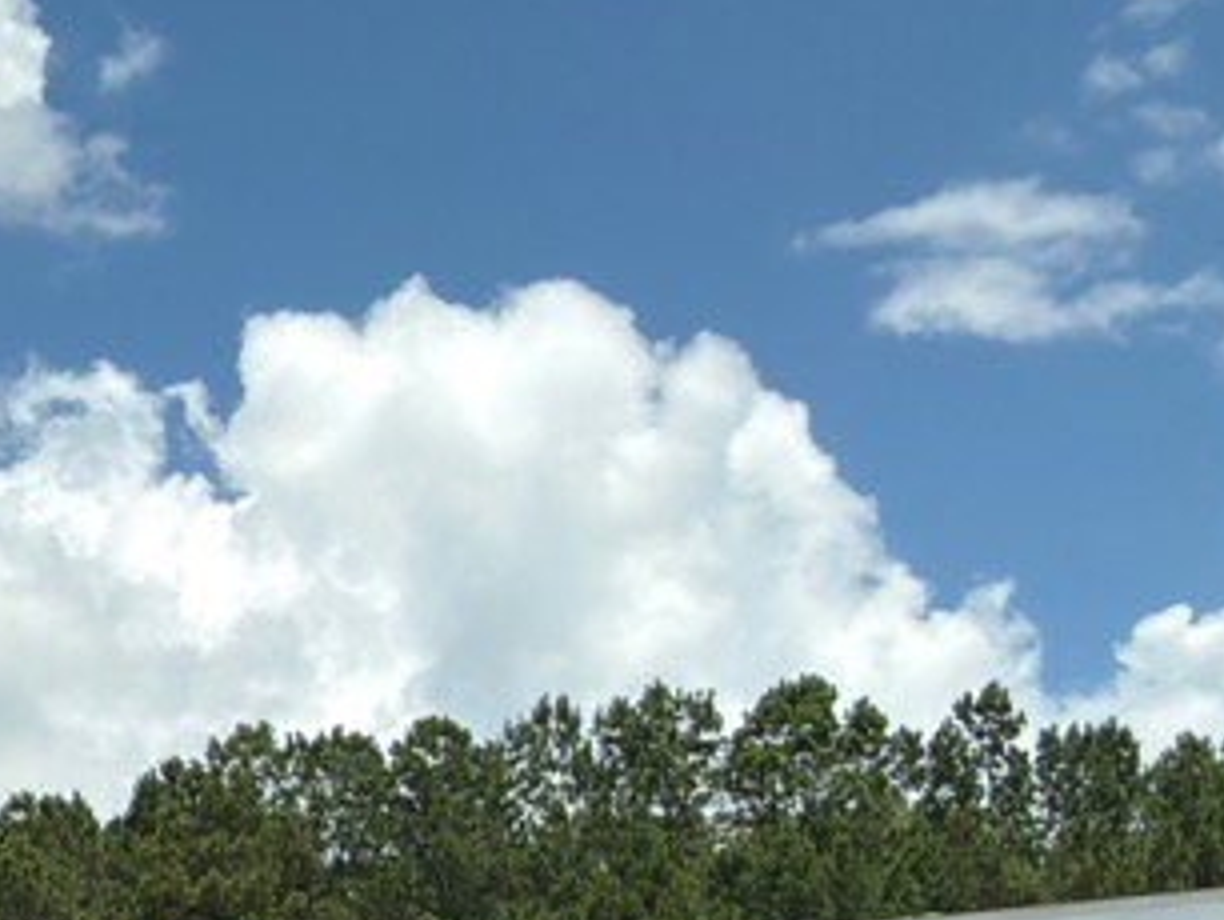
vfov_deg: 15.1
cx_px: -528
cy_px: 1296
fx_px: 3256
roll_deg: -0.2
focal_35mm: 92
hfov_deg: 19.1
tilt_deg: +7.5
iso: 25
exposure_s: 1/600
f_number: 2.2
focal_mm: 2.22
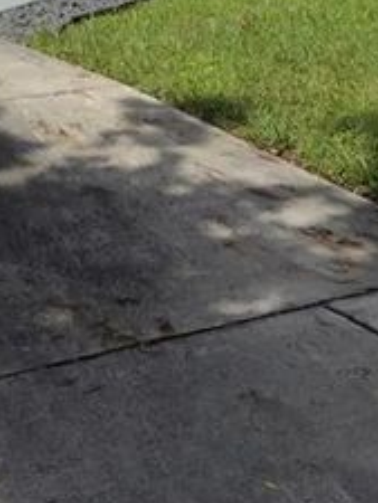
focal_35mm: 91
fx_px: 1324
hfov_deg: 16.1
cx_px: 47
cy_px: -412
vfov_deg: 17.4
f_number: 1.78
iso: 64
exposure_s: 1/5348
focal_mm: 6.76
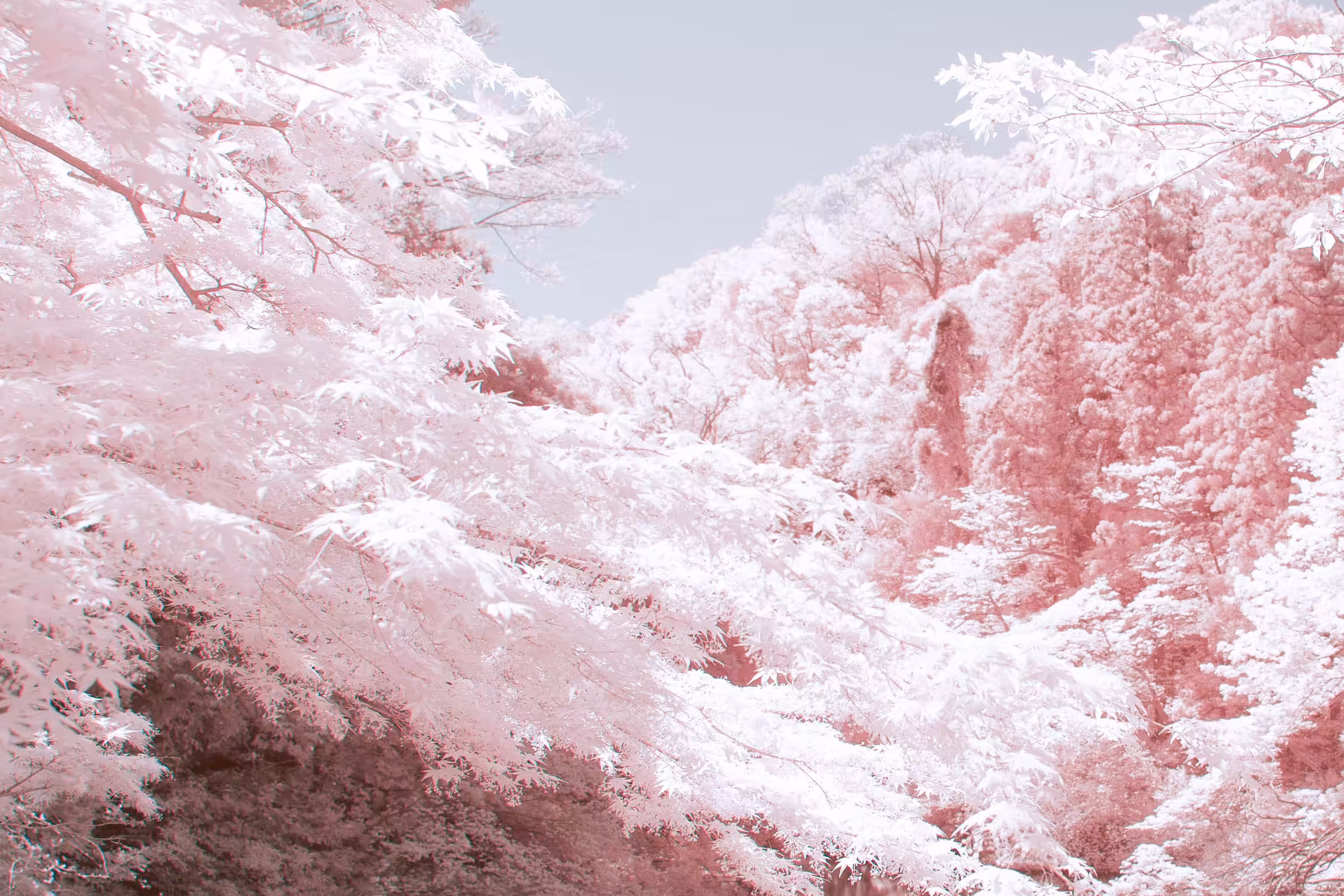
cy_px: 547
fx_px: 2837
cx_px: 1120
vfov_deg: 17.9
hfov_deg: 26.1
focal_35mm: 76
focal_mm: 29
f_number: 5.6
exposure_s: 1/100
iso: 100
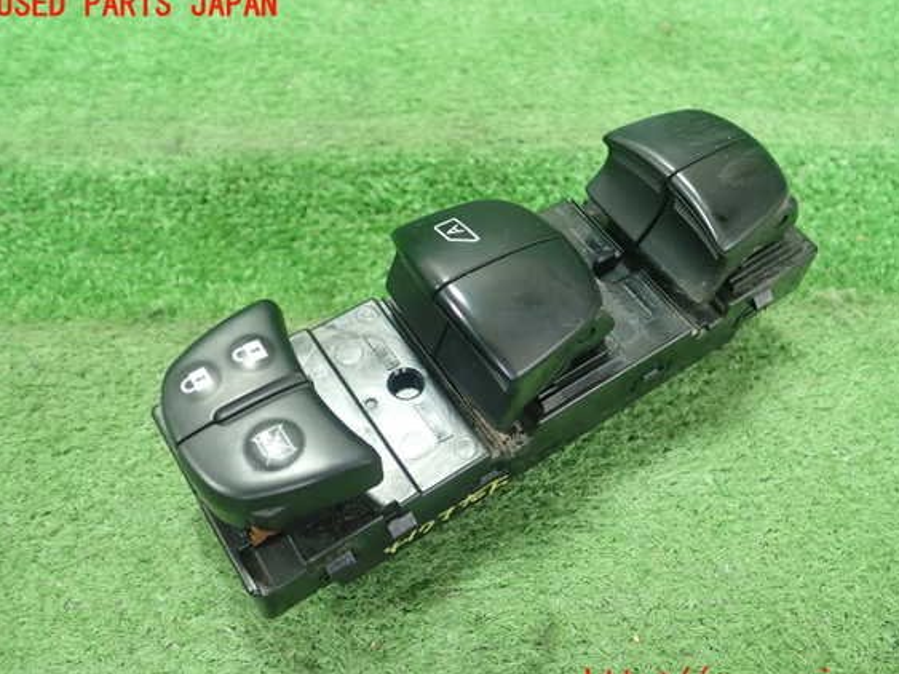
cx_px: 466
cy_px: 345
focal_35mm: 32
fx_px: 831
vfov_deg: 44.1
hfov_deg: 56.8
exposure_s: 1/125
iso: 500
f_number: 2.3
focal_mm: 5.5
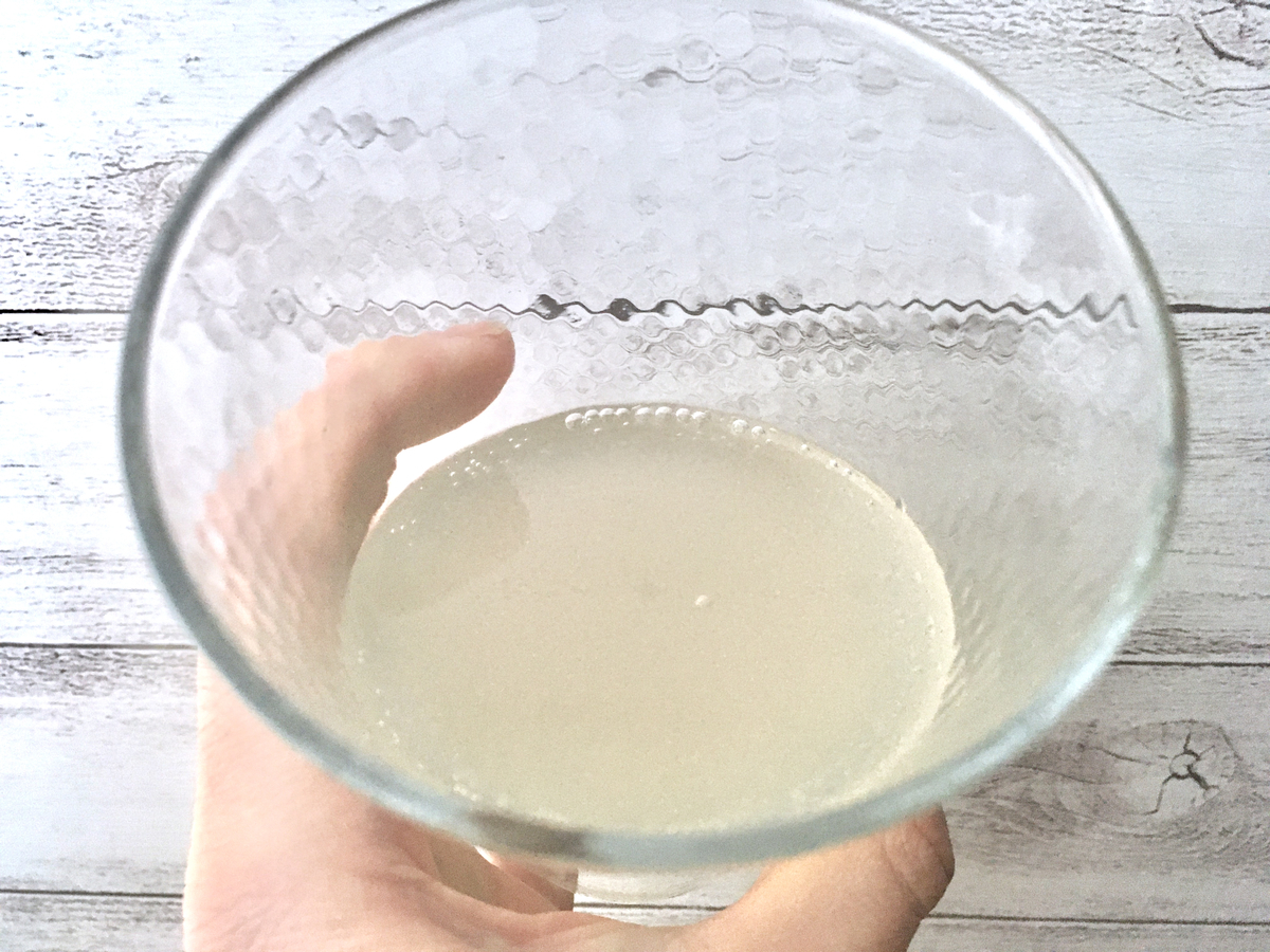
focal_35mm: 29
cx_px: 635
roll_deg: +2.0
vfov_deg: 48.2
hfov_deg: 61.7
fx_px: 1064
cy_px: 476
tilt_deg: -35.3
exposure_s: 1/15
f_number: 2.2
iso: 200
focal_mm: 4.15
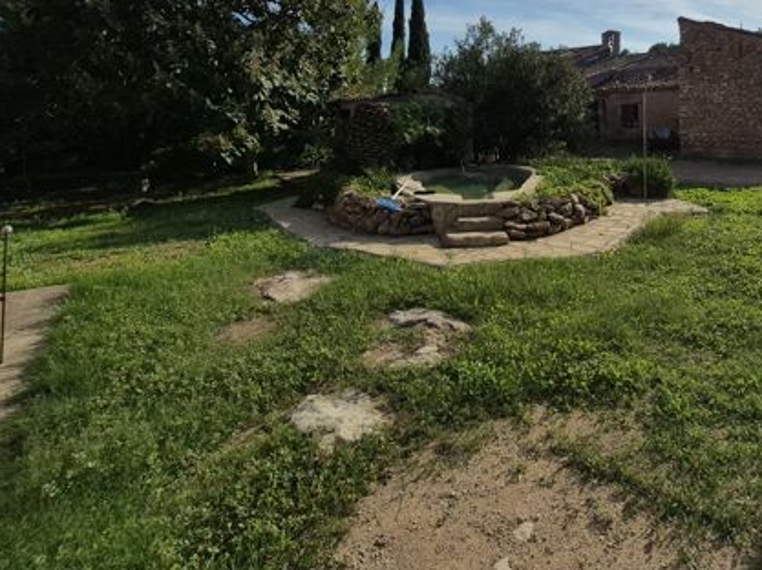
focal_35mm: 22
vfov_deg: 56.0
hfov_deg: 72.1
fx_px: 484
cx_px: 555
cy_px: 102
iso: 50
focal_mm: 1.74
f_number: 2.2
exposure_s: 1/6672
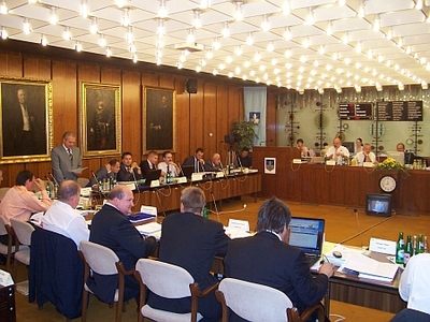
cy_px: 161
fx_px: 422
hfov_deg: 54.0
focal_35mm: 34
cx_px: 215
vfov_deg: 41.8
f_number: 2.7
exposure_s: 1/60
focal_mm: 5.6
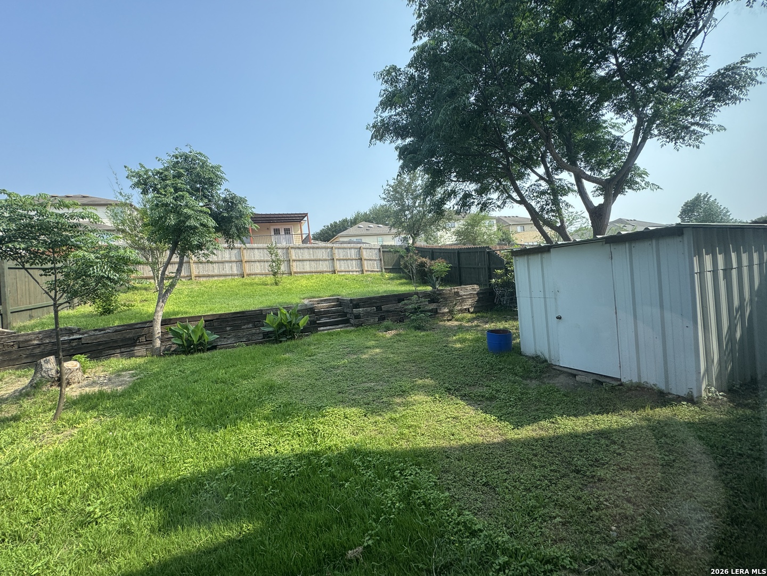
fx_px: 310
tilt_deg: -2.0
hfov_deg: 102.1
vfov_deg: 85.7
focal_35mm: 14
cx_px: 384
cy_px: 288
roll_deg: +5.9
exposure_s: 1/596
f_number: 2.2
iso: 40
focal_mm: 2.22
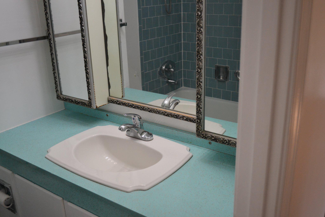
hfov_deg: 53.1
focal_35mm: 36
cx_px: 162
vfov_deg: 36.9
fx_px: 325
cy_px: 108
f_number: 4
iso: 1600
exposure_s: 1/500
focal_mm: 24
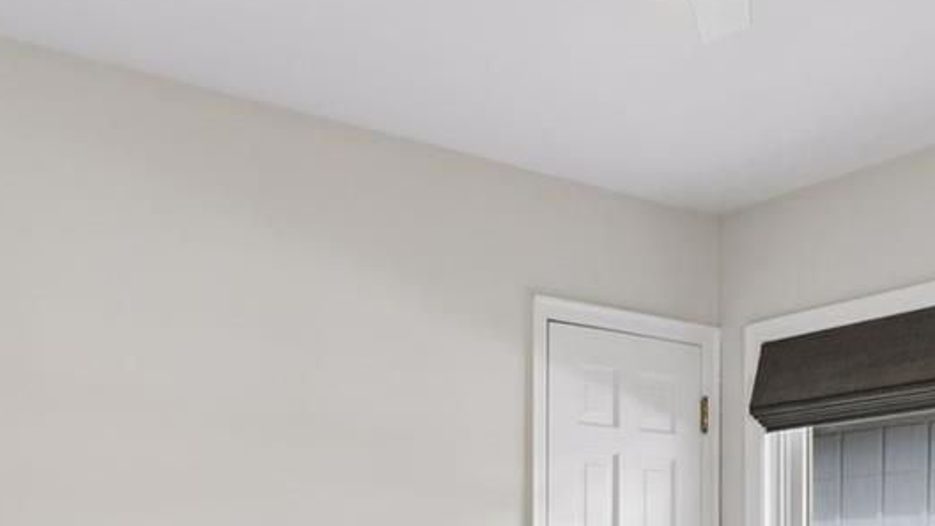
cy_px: 606
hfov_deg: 38.3
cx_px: 570
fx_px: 1339
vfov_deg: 20.9
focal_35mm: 54
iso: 400
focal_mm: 17
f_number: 9
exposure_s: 1/10
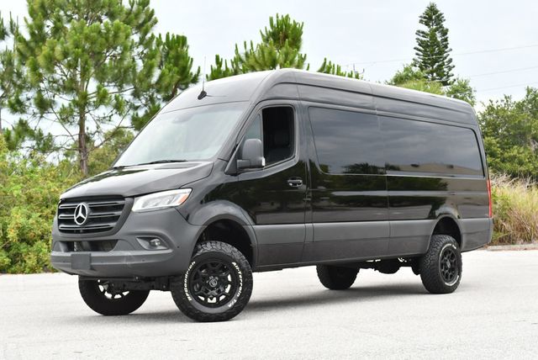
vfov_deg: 23.4
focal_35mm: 58
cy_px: 180
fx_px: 868
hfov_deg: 34.5
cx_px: 269
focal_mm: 29
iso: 400
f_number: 5
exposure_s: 1/250
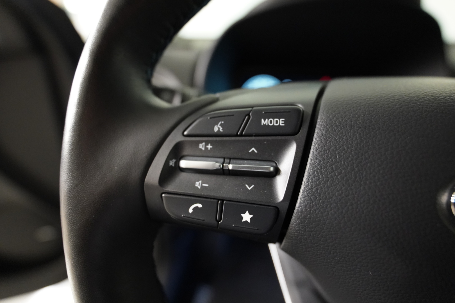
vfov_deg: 73.7
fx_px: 202
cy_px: 152
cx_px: 228
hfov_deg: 96.7
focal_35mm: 16
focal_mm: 16
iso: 8000
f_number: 2.8
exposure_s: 1/60
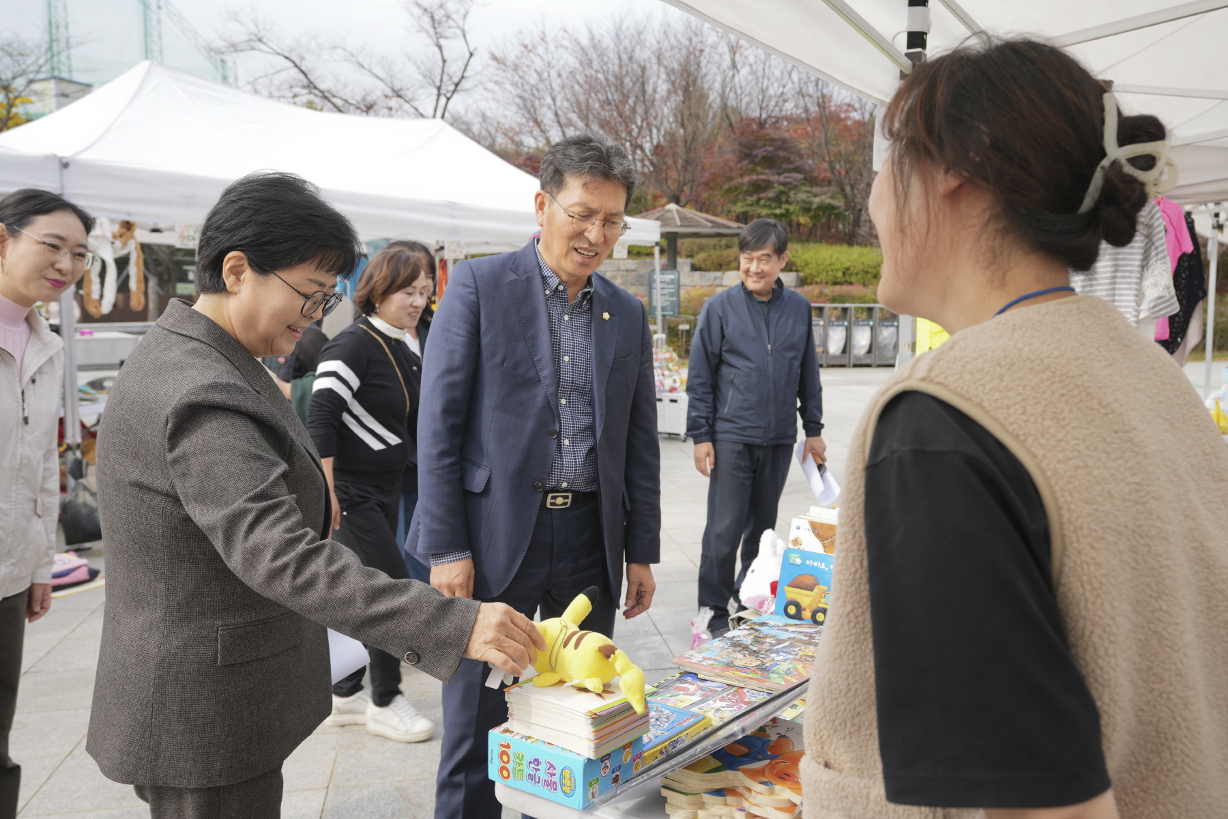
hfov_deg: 63.7
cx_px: 614
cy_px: 410
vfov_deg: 45.0
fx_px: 989
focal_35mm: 29
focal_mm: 29
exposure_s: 1/160
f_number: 5.6
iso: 125
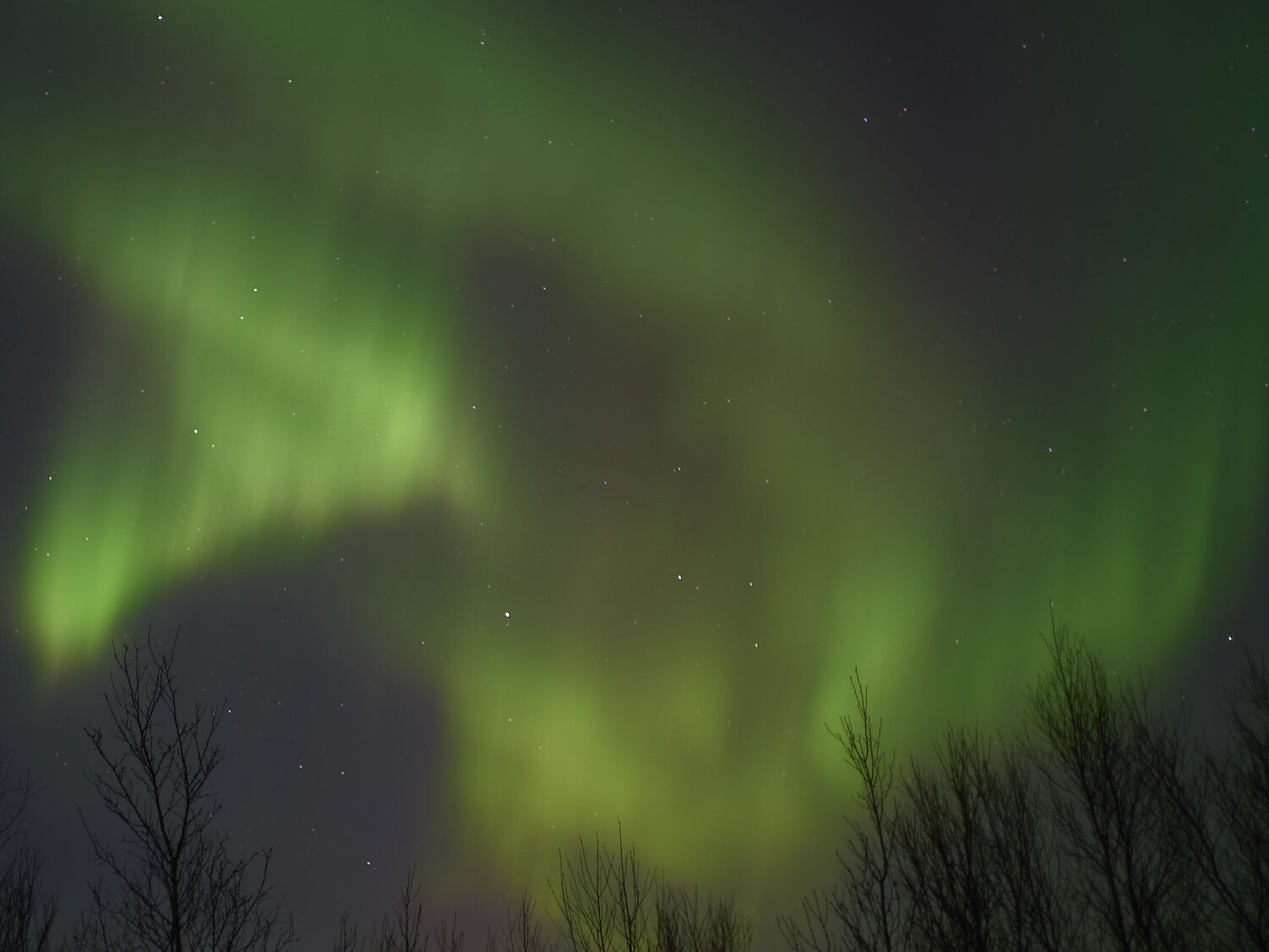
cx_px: 366
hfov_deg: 35.0
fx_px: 1980
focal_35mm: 54
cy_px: 580
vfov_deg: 27.0
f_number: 14
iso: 800
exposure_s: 6
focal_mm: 35
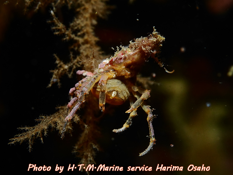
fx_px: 606
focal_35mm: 90
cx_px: 116
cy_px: 88
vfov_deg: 16.4
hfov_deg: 21.8
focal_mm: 45
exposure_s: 1/100
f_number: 11
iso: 2000
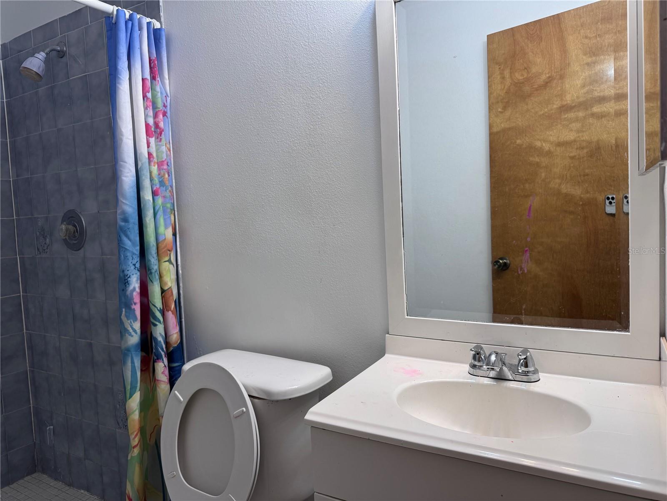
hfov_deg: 71.6
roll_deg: +2.7
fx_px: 462
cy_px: 250
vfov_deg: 56.8
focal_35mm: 24
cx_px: 334
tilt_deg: -3.9
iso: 80
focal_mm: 6.76
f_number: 1.78
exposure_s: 1/120
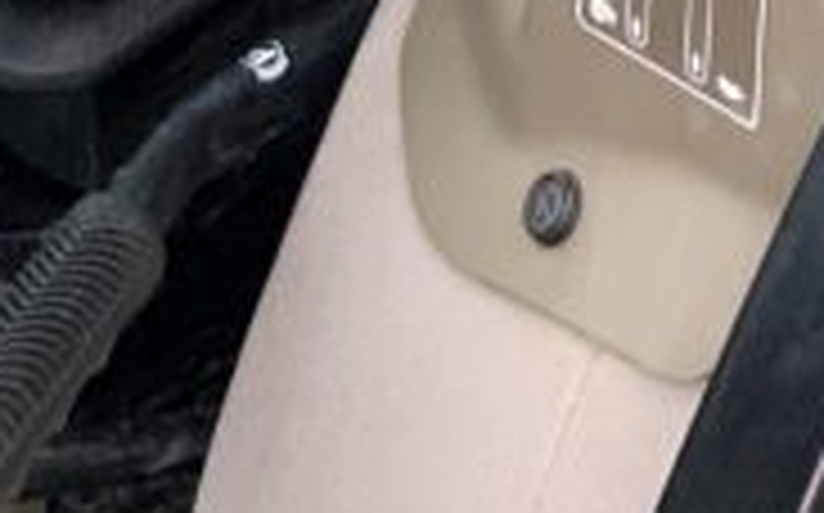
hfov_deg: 12.2
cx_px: 621
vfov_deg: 6.7
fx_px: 3859
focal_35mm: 172
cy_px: -1188
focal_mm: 3
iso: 16
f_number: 1.8
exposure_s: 1/159
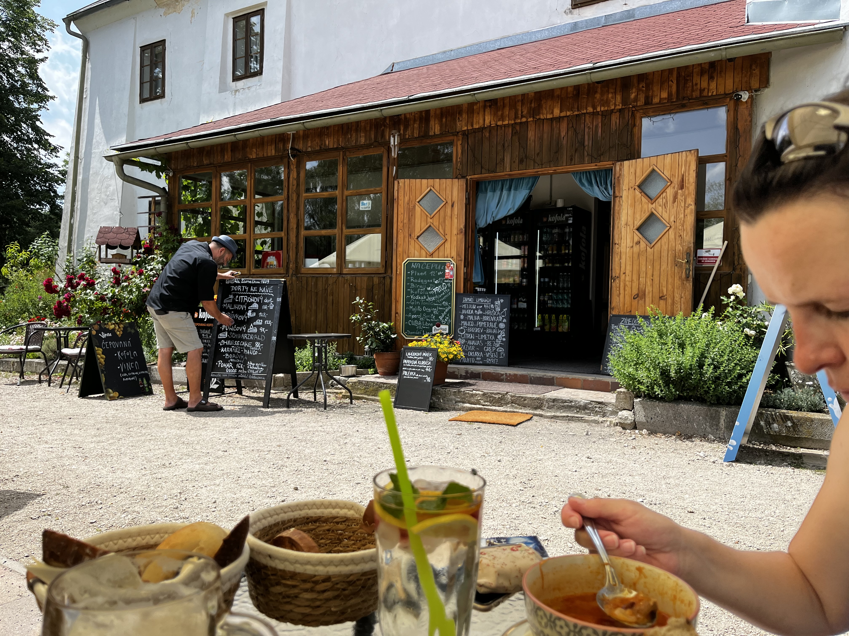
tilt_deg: -1.5
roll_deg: -1.3
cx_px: 424
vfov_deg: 53.1
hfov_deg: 67.3
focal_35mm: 26
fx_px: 638
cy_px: 318
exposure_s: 1/2137
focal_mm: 5.1
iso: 50
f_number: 1.6
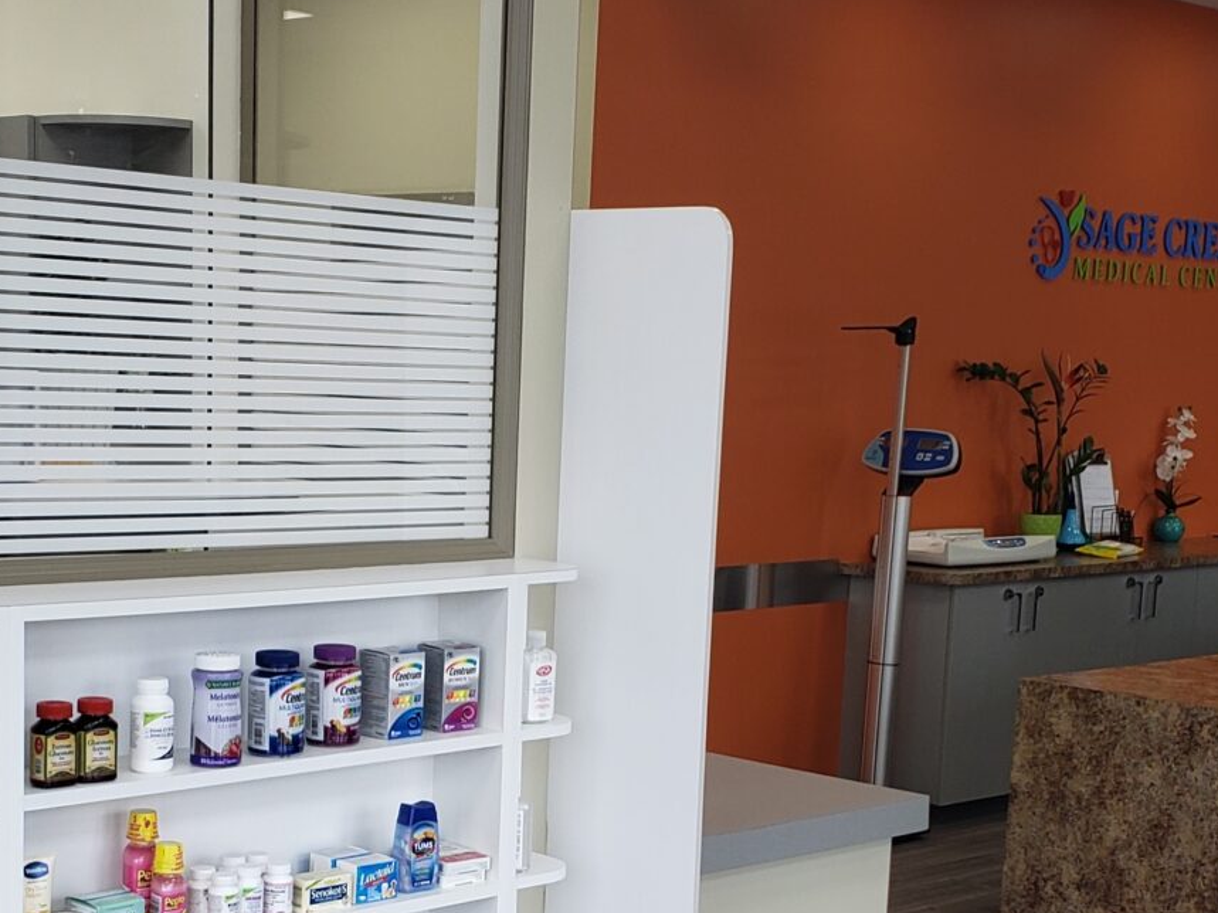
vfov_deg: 23.3
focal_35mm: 62
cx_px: 466
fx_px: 2181
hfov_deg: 31.1
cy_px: 722
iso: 50
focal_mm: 4.3
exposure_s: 1/60
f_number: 2.4
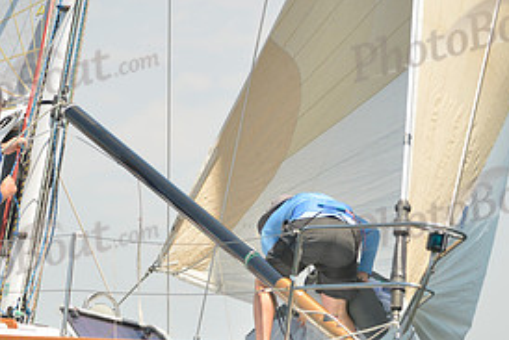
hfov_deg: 3.7
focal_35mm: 551
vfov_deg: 2.5
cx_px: 256
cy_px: 328
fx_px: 7794
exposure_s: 1/1250
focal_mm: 260
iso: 280
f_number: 4
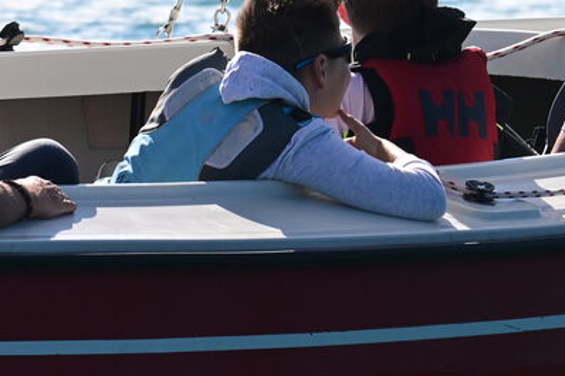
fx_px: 17726
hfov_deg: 1.8
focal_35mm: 1130
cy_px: 175
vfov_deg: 1.2
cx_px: 91
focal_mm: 250
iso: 200
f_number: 11
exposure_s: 1/250
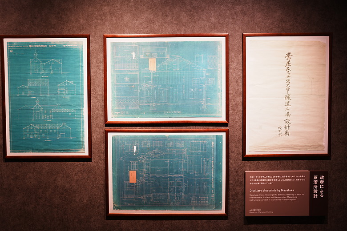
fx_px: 300
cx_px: 174
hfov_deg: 60.1
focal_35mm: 31
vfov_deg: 42.2
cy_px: 116
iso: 125
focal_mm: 31.1
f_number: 3.2
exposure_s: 1/5
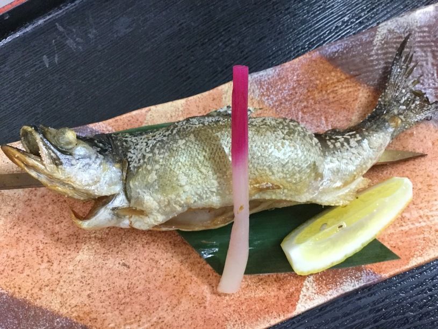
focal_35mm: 31
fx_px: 392
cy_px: 164
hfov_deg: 58.4
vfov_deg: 45.4
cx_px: 219
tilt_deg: -75.2
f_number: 2.4
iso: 200
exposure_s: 1/30
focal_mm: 3.3
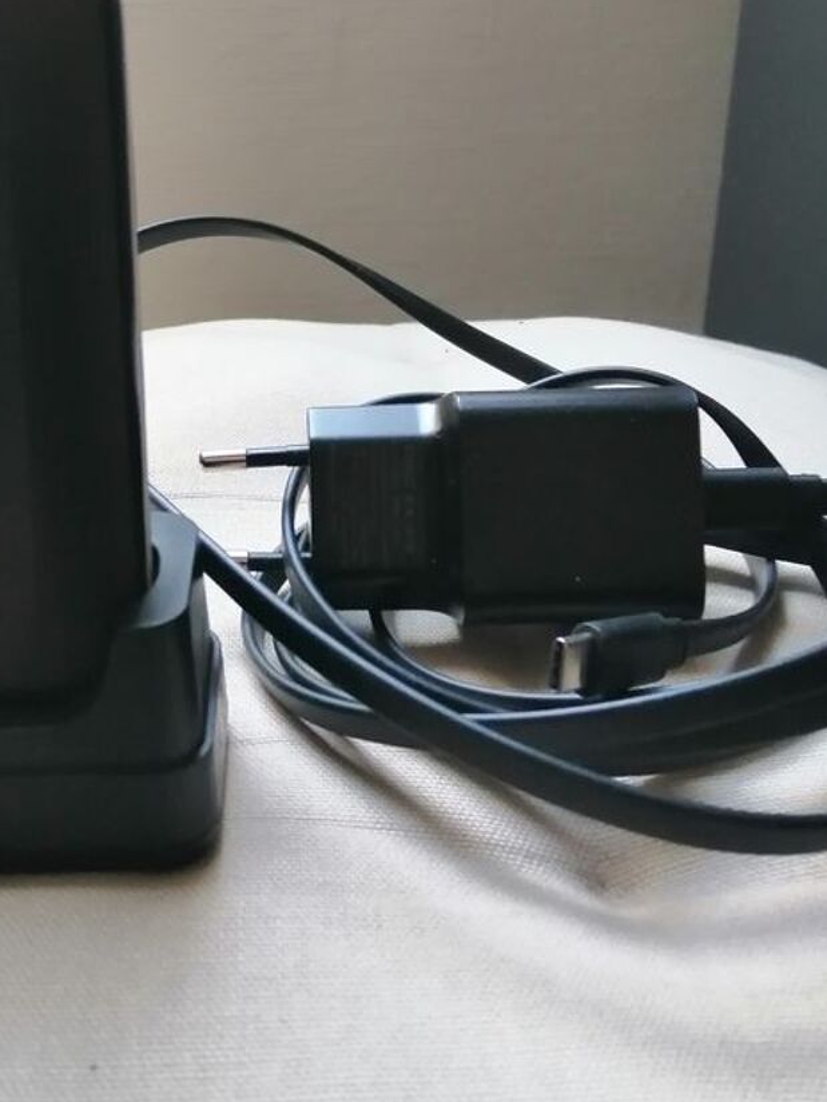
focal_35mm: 42
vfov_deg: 44.3
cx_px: 273
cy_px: 395
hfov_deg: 34.0
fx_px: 1338
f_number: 1.8
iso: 250
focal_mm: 3.6
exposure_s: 1/100
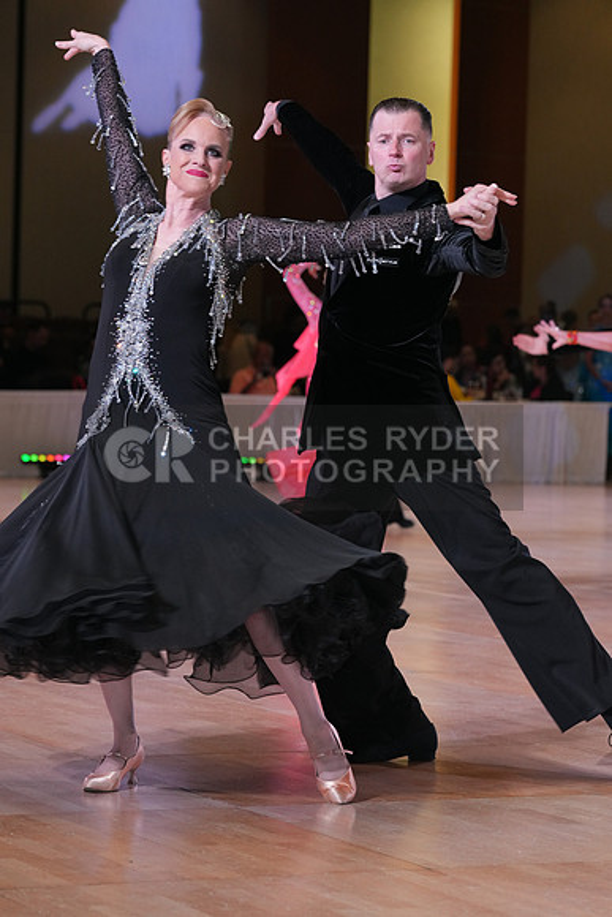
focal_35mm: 126
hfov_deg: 10.9
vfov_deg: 16.3
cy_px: 458
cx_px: 306
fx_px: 3211
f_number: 5.6
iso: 2500
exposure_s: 1/200
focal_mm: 126
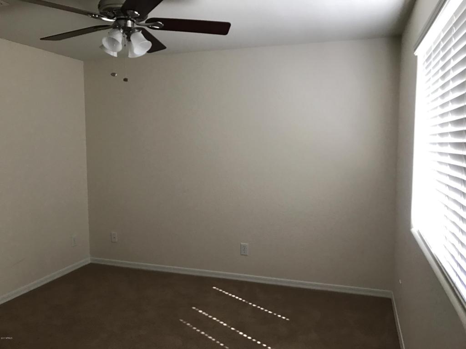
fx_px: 377
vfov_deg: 49.7
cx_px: 233
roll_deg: -0.4
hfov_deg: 63.4
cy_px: 174
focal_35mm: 28
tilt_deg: -3.0
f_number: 1.8
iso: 32
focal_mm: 3.99
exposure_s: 1/30
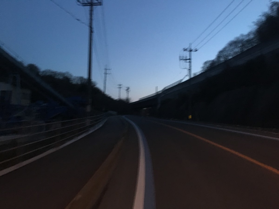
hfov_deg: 61.7
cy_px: 104
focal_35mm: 29
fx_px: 234
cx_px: 140
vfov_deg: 48.2
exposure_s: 1/15
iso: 400
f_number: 2.2
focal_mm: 4.15
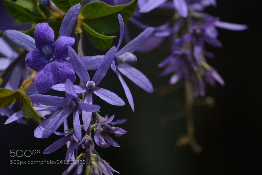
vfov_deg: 3.1
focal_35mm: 450
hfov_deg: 4.6
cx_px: 131
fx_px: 3274
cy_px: 88
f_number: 5.6
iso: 200
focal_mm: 300
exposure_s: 1/640
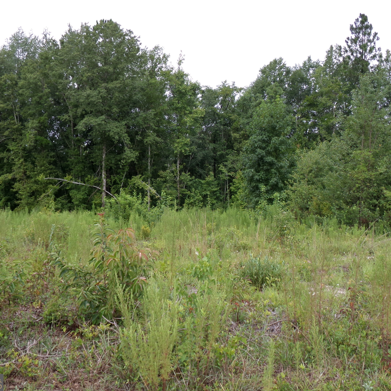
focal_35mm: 44
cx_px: 207
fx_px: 562
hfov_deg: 38.3
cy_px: 196
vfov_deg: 38.3
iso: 100
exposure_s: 1/300
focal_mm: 6.6
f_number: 4
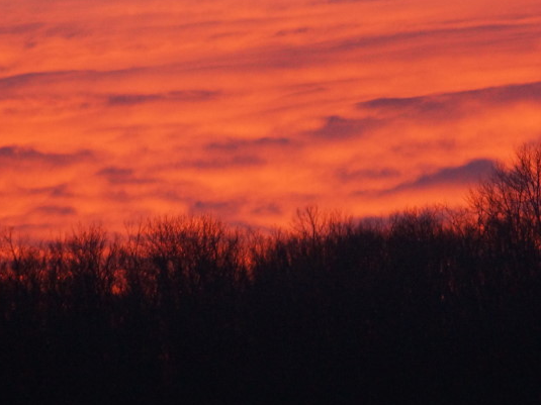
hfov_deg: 2.6
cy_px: 59
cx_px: 347
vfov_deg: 2.0
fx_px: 11797
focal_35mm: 755
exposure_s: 1/400
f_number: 6.3
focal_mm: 250
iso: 1000
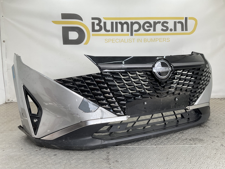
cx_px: 112
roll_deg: -0.5
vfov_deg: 48.2
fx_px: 188
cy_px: 84
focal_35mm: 29
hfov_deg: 61.7
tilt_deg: -11.1
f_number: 1.8
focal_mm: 3
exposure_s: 1/141
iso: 16
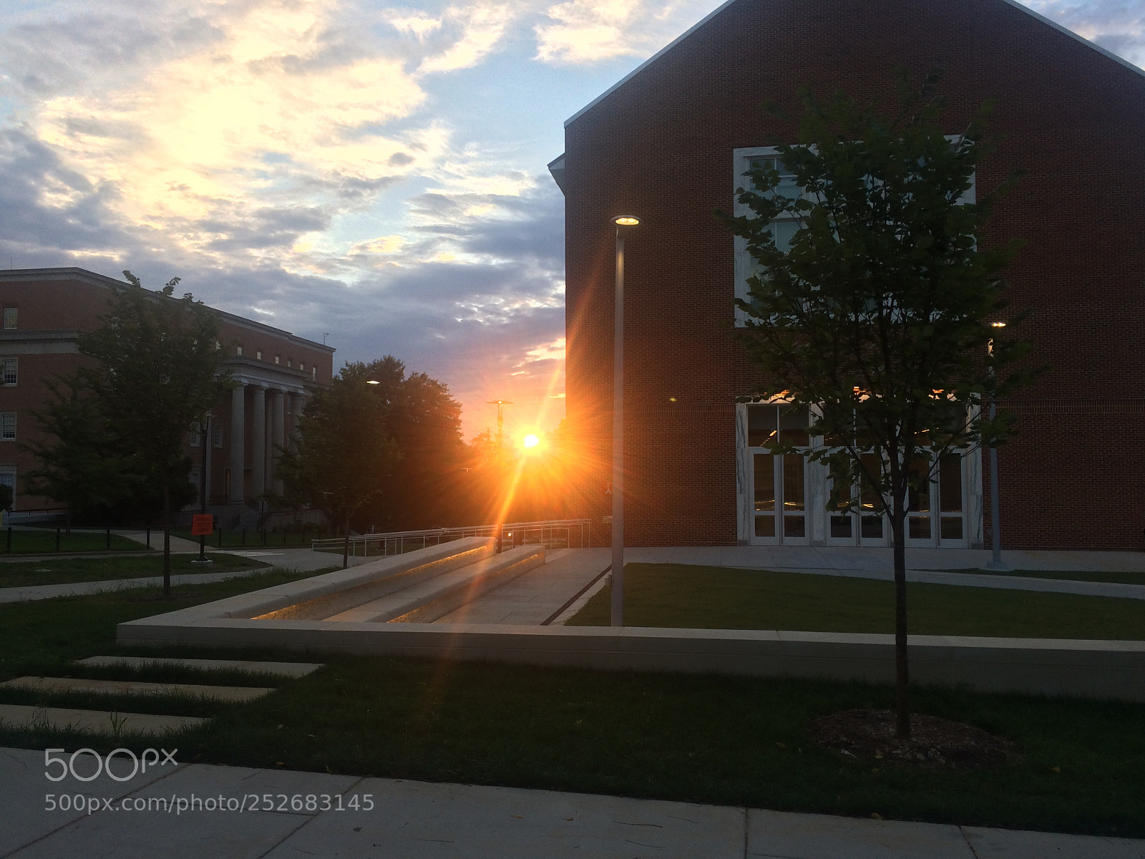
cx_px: 572
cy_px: 430
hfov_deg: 61.7
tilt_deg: +1.4
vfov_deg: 48.2
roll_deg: +1.4
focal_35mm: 29
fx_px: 959
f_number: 2.2
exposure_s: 1/217
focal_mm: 4.15
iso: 32
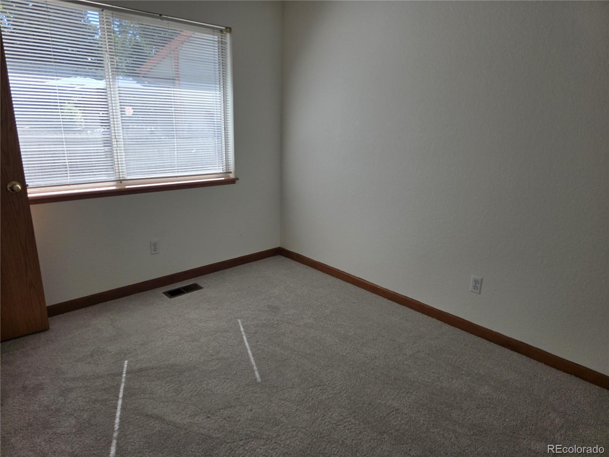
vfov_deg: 58.9
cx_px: 304
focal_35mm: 23
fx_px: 405
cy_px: 228
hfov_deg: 73.9
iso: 32
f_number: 1.7
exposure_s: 1/359
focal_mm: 6.3
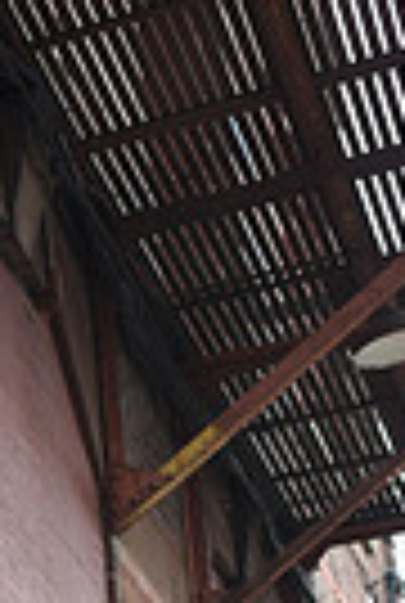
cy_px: 837
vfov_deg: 14.1
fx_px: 2317
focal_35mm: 138
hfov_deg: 9.6
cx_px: -259
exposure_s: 1/320
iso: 500
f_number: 7.1
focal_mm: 32
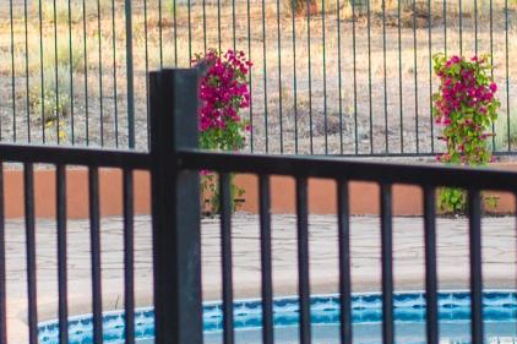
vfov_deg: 5.5
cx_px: 299
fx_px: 3574
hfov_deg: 8.3
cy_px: 186
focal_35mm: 249
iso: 160
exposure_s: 1/320
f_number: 3.5
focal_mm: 35
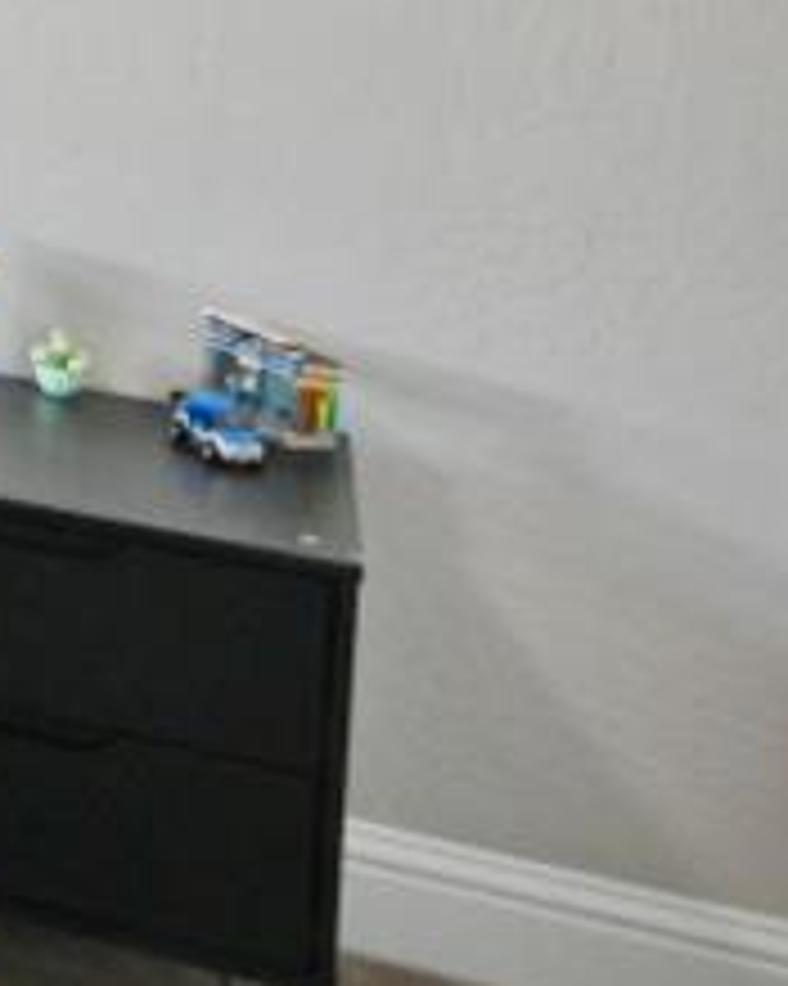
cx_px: -1657
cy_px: -351
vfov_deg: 19.4
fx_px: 2626
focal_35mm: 90
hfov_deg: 10.7
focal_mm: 14
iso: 1250
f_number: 4
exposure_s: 1/125
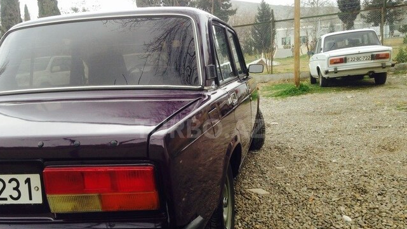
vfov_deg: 32.0
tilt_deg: -8.8
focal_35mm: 37
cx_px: 200
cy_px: 128
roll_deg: +1.0
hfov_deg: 54.0
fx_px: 399
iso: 50
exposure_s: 1/120
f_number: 2.4
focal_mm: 4.12
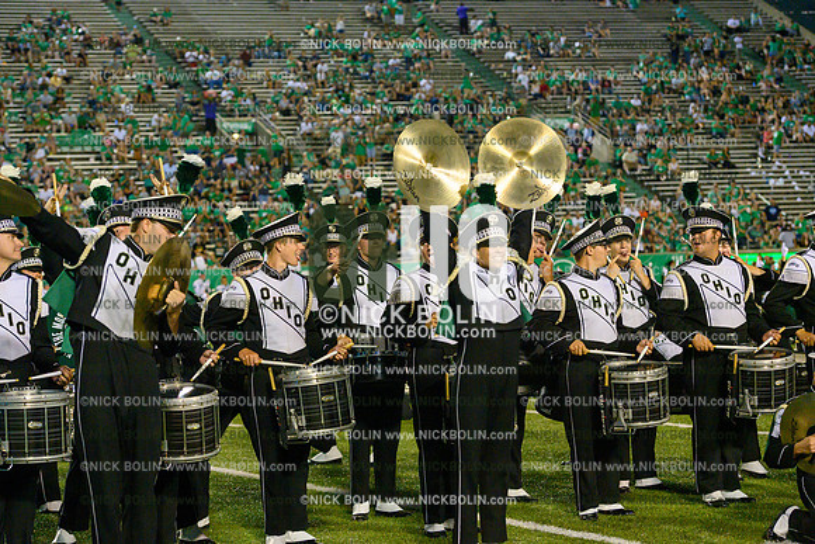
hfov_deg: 22.1
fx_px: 2083
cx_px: 408
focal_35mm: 92
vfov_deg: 14.9
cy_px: 272
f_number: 4
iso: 10000
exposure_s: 1/1600
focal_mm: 92
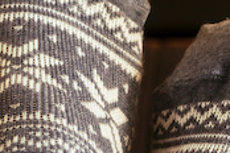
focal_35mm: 605
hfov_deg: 3.4
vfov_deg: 2.3
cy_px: -27
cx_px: 476
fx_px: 3865
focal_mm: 105
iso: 100
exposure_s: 1.3
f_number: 5
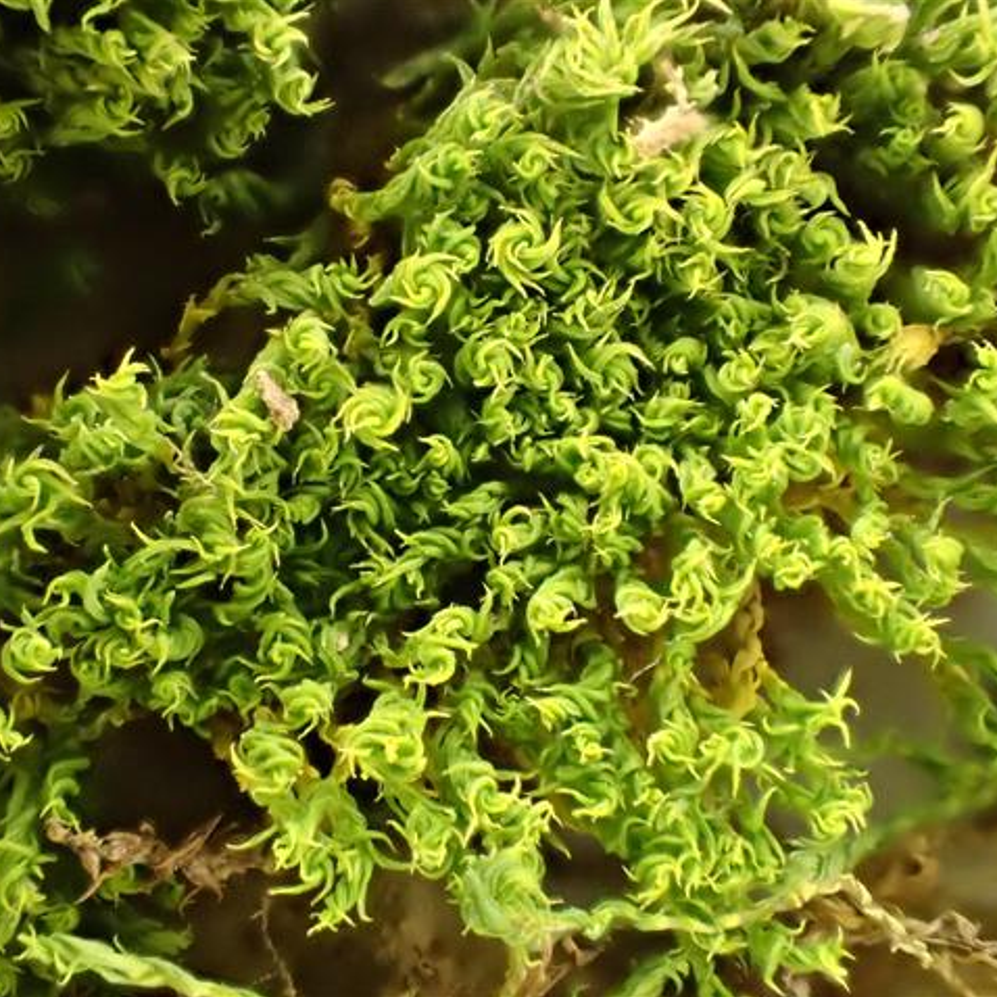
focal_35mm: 58
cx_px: 438
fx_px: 1890
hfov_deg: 29.5
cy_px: 498
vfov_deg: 29.6
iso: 1600
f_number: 4.5
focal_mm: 8.99
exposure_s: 1/50
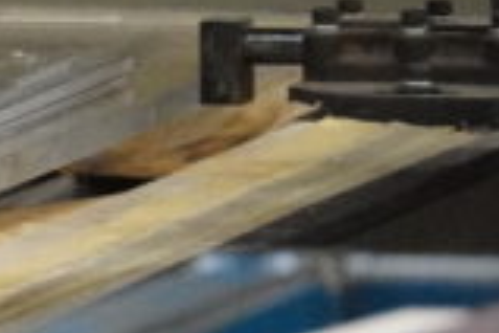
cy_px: 149
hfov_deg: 1.6
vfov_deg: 1.1
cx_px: -1083
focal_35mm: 1308
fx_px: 18132
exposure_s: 1/125
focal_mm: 135
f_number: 6.3
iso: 6400
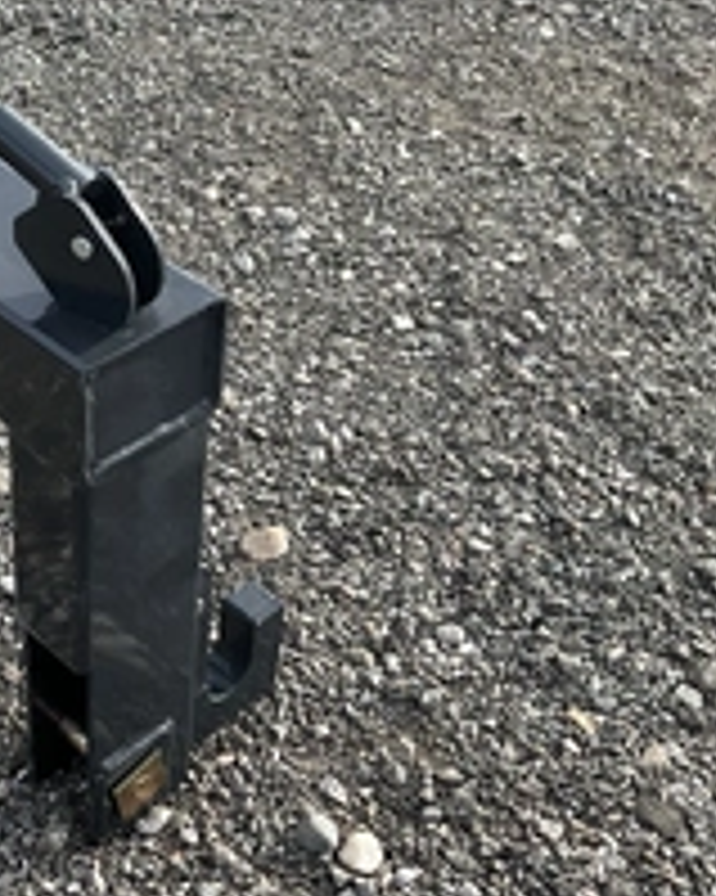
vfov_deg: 32.7
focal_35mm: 57
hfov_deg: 24.2
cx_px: -140
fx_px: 1511
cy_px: 293
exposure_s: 1/380
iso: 25
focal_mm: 3
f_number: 1.8
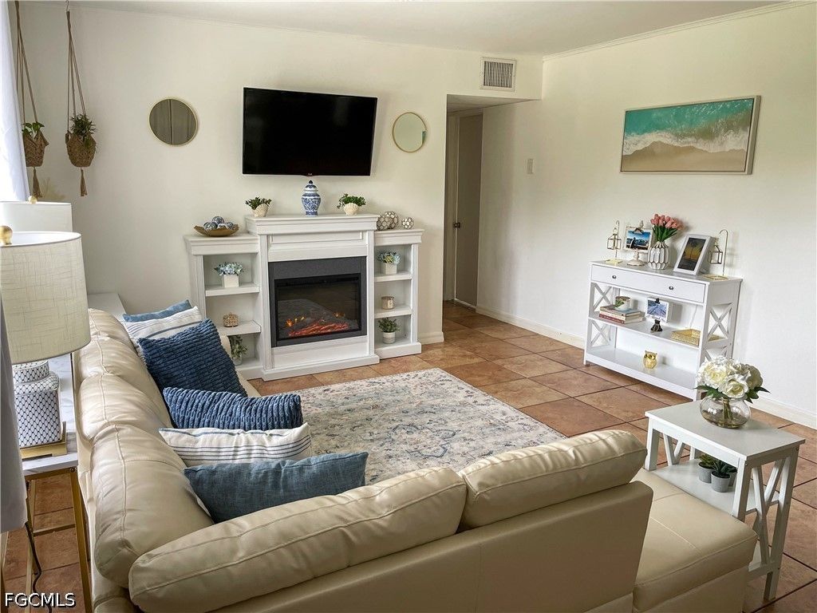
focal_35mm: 26
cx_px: 408
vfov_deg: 53.1
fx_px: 614
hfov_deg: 67.3
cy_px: 306
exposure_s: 1/120
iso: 100
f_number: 1.6
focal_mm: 4.2
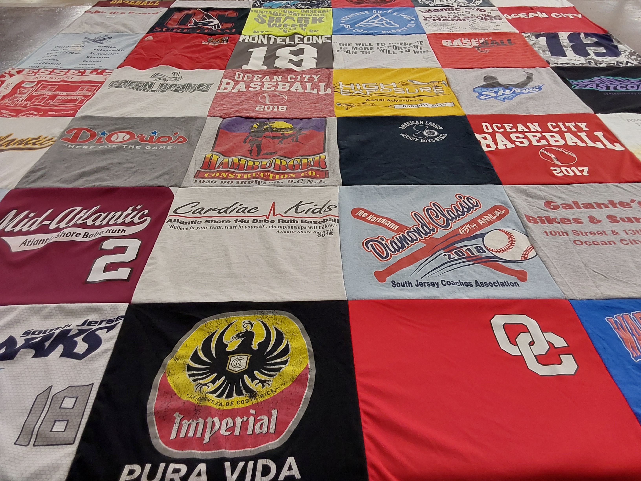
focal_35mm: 28
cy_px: 240
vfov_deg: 49.7
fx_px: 518
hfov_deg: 63.4
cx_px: 320
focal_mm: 2.91
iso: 80
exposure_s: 1/60
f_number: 1.9
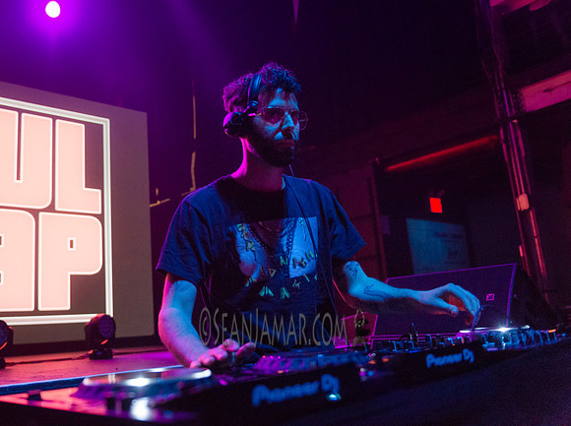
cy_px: 186
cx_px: 212
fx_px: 679
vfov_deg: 34.8
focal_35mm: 41
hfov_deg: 45.2
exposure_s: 1/320
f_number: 2.8
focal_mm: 34
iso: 4000
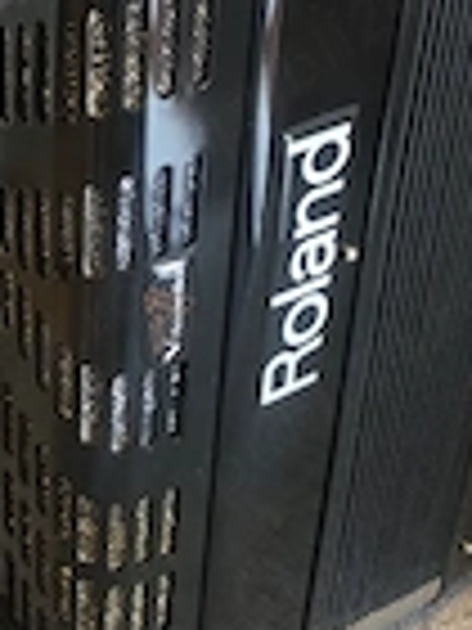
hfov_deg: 18.3
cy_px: 90
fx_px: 1454
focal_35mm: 80
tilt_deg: -45.1
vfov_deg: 23.9
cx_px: 90
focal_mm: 3.99
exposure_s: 1/17
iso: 80
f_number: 1.8
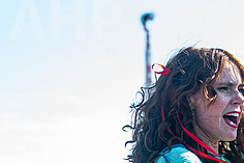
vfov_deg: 9.9
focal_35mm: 138
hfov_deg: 14.6
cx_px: 262
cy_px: 143
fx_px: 935
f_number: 4
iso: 400
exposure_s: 1/800
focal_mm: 56
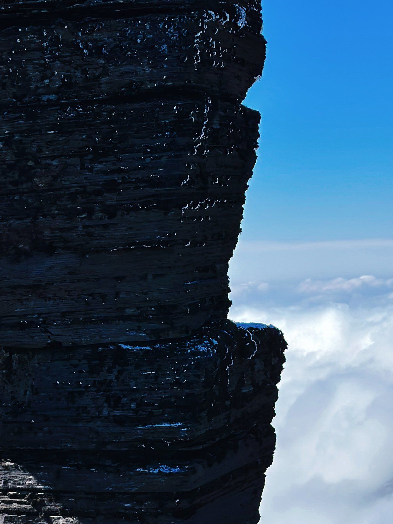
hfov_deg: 17.4
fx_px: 1272
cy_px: 363
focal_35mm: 84
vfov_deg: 23.2
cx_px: 57
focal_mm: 6.86
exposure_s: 1/10000
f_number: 1.78
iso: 100
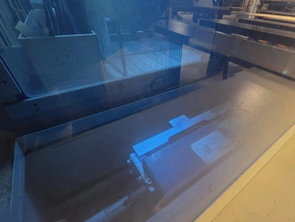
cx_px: 180
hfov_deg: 93.0
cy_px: 113
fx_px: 136
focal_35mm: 16
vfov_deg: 78.1
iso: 1250
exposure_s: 1/30
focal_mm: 2.2
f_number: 2.2
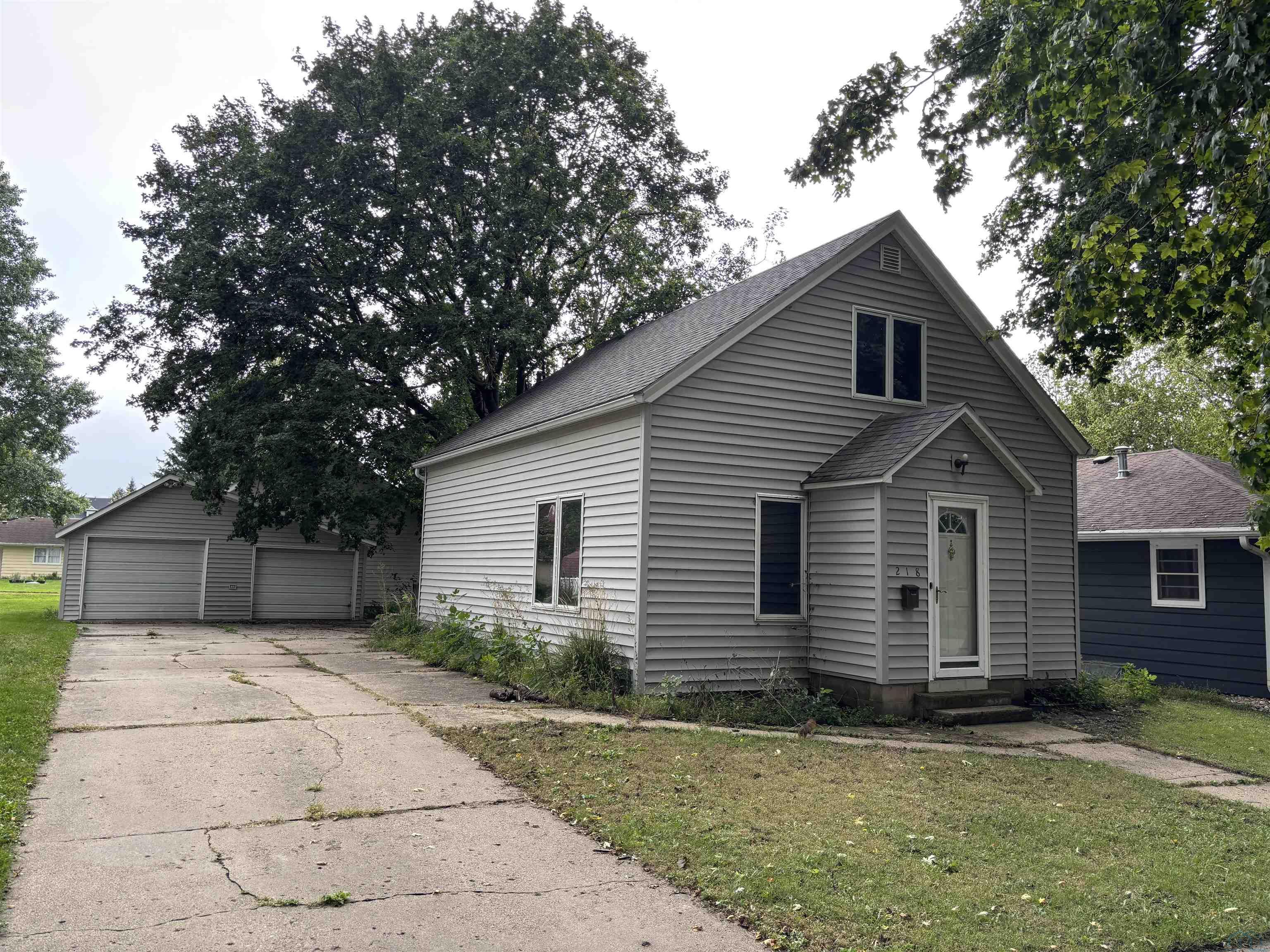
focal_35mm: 26
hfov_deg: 67.3
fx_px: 954
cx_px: 635
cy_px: 476
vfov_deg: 53.1
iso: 50
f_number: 1.6
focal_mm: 5.96
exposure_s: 1/502
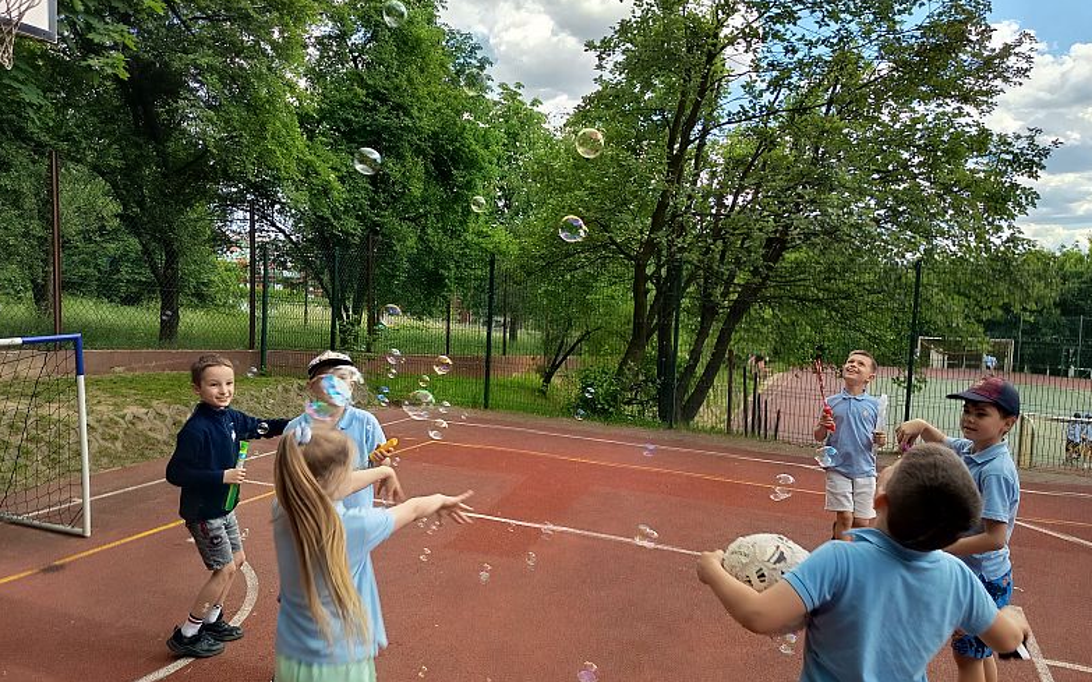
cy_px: 344
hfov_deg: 70.4
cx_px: 545
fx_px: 774
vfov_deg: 47.6
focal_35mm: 26
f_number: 1.7
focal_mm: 5.27
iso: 50
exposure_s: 1/145
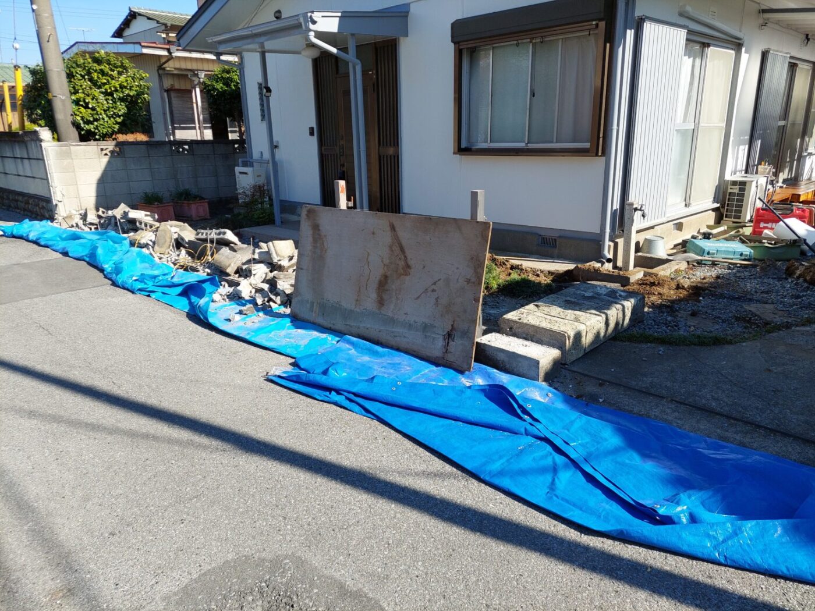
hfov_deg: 71.6
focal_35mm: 24
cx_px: 408
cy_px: 306
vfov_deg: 56.8
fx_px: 565
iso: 40
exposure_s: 1/1103
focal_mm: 5.23
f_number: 1.8
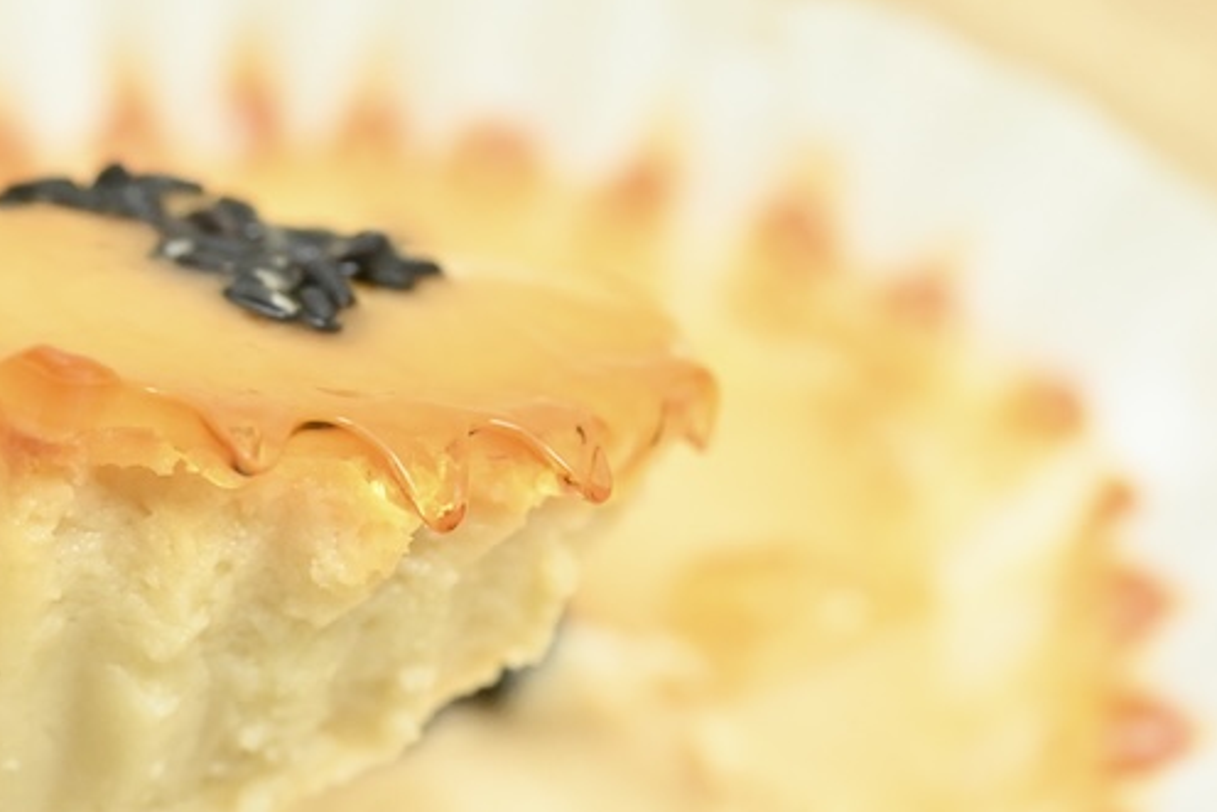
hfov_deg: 16.6
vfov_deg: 11.3
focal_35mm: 121
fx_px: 4091
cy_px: 637
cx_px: 71
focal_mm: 60
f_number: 9
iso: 6400
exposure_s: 1/160
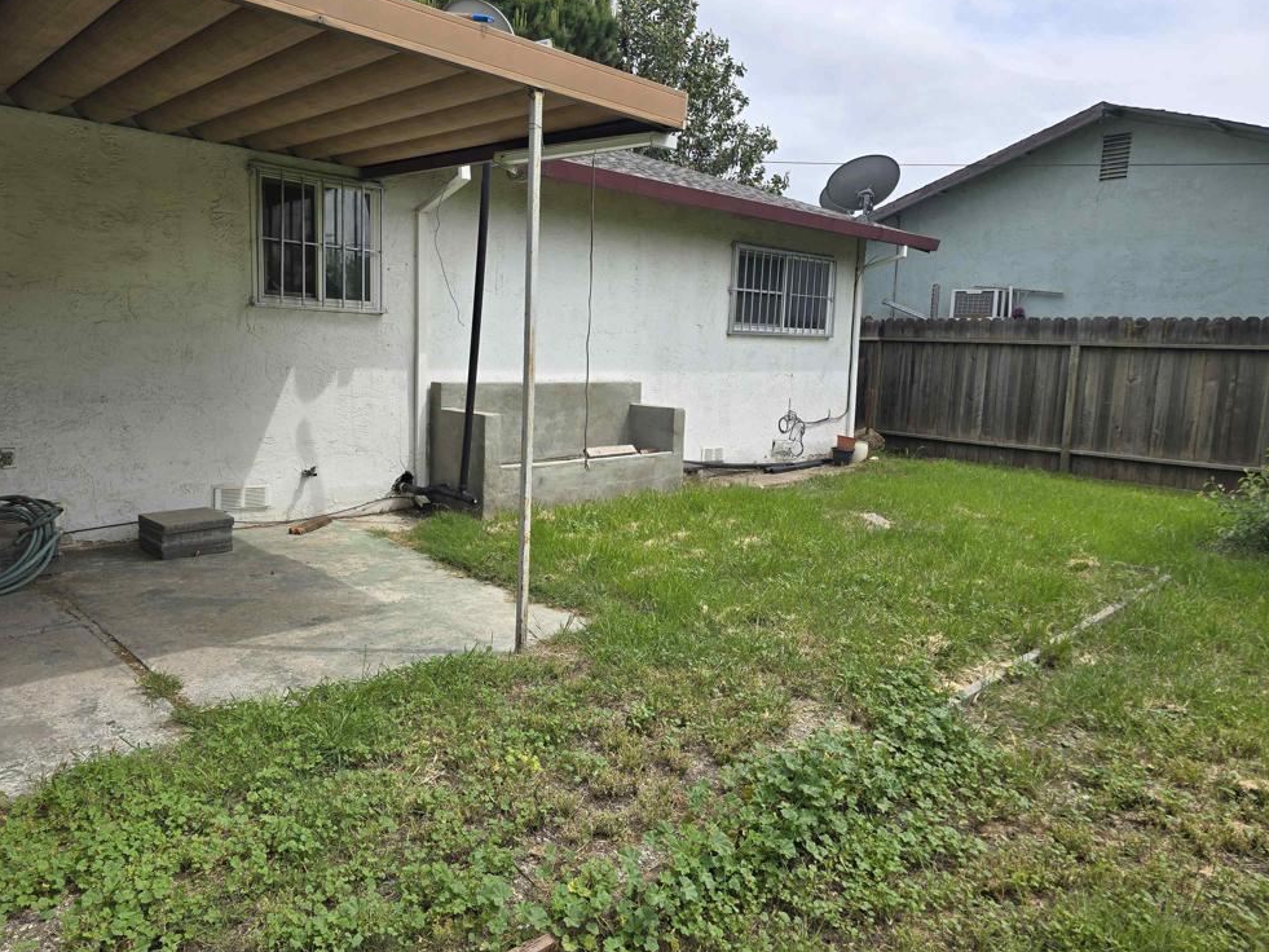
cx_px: 617
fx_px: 880
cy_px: 458
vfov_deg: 56.8
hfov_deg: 71.6
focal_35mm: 24
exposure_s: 1/601
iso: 12
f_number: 1.7
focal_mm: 6.3
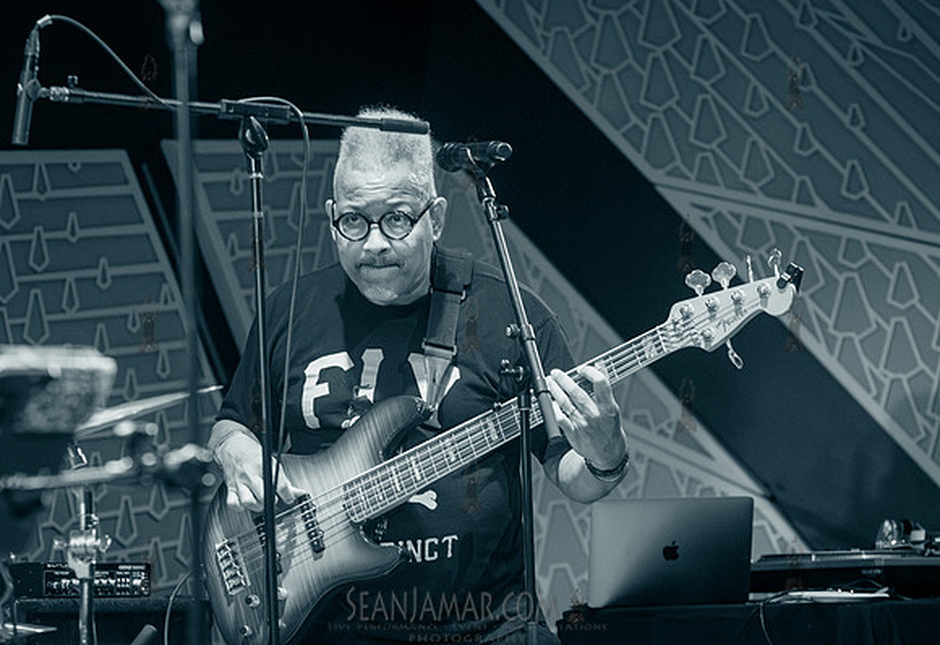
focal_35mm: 157
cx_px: 438
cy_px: 277
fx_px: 4140
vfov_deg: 8.9
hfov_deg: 13.0
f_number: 5
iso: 8000
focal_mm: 135
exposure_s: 1/200
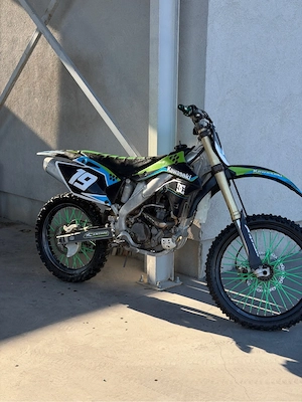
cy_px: 201
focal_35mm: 48
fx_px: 558
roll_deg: -1.1
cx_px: 151
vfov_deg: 39.7
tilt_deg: -9.7
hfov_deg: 30.3
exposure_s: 1/1055
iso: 64
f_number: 1.78
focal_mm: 6.76
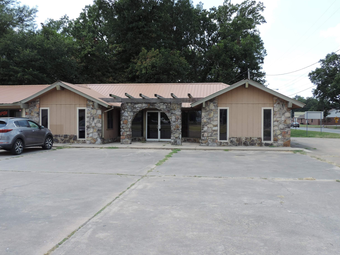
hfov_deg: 54.0
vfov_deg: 41.8
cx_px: 166
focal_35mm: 34
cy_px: 125
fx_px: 334
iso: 80
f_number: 3.2
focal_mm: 5.8
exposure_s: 1/500
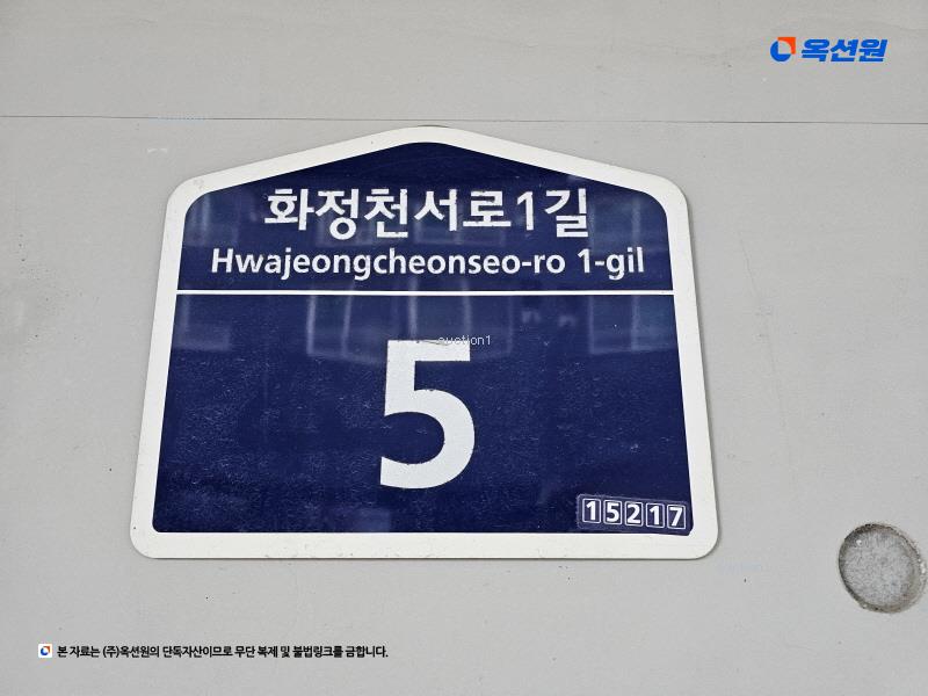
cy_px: 348
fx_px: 617
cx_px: 464
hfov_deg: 73.9
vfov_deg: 58.9
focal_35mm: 23
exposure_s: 1/240
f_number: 1.7
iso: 400
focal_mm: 6.3
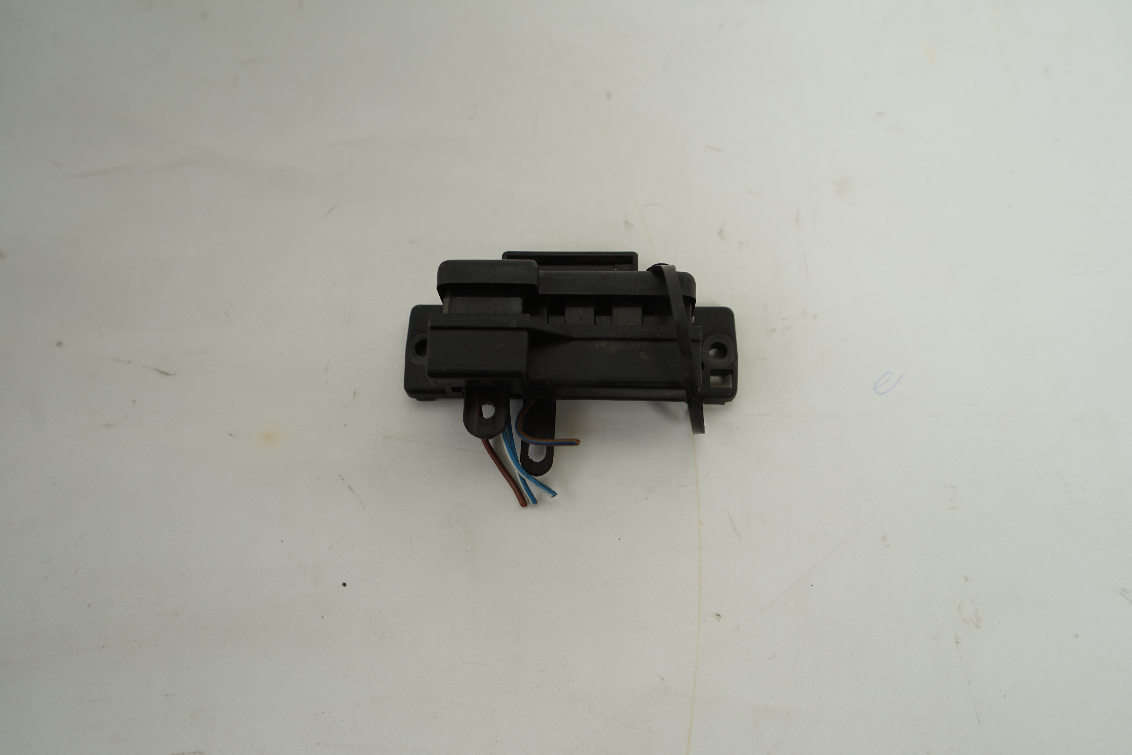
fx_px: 912
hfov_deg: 63.7
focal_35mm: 29
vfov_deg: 45.0
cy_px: 378
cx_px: 566
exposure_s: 1/160
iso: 100
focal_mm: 29
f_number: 4
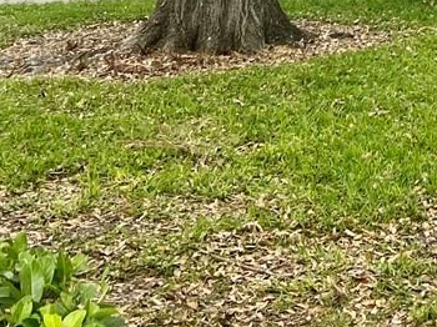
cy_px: -325
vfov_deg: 11.3
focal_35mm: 119
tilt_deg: +6.7
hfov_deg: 15.6
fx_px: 1501
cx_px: 588
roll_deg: +0.9
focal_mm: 5.7
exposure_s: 1/1412
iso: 50
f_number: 1.5
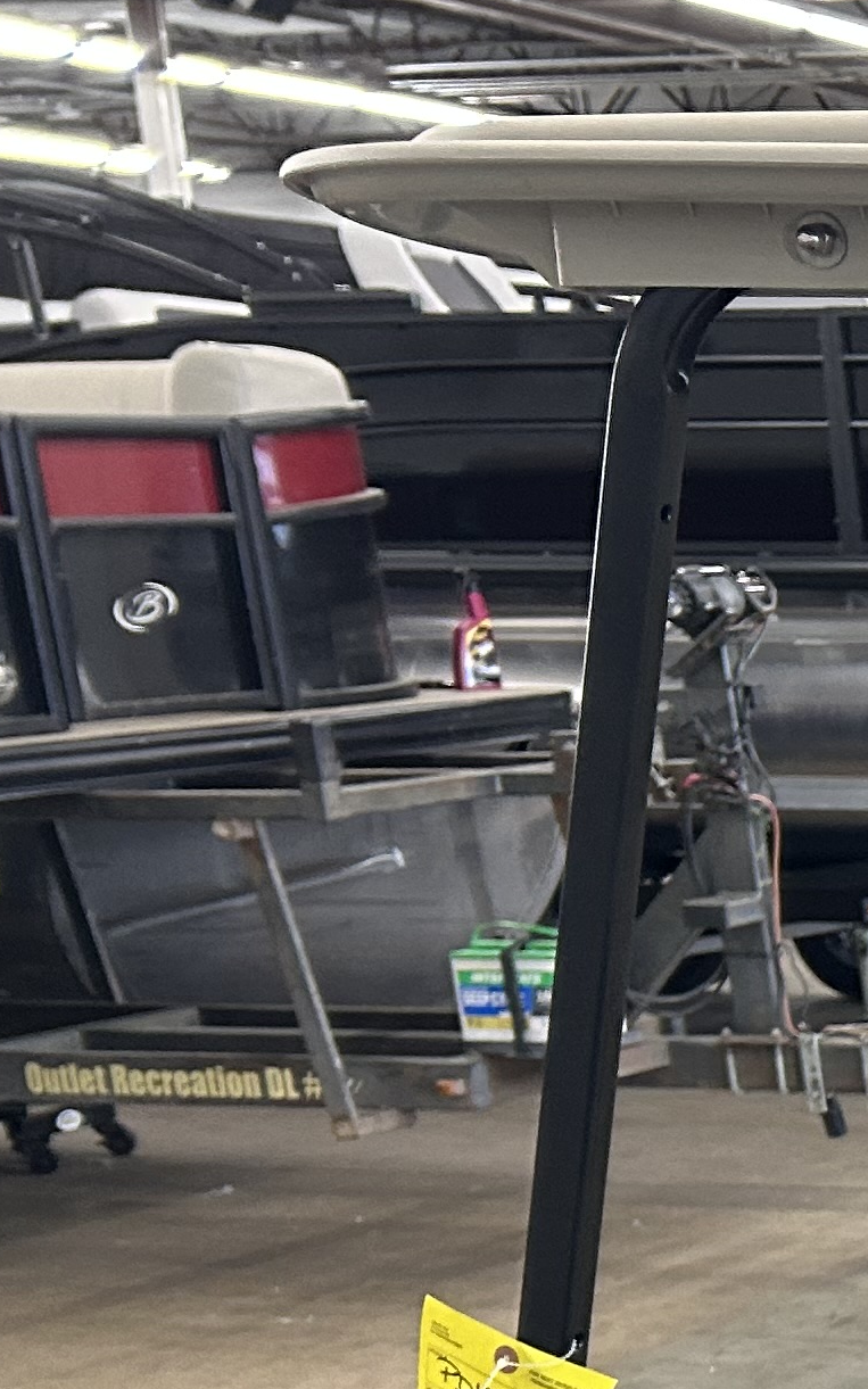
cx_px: 2188
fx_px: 3445
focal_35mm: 91
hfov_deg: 11.5
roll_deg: +0.2
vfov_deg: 21.5
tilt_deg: -17.6
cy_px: 1551
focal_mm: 5.7
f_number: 1.5
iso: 125
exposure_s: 1/60
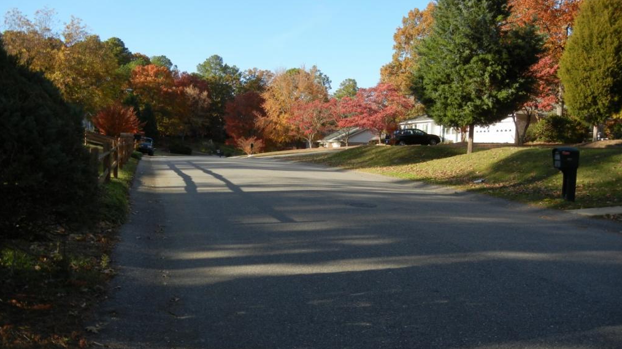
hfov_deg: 59.5
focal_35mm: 33
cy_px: 204
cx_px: 312
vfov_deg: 35.5
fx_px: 544
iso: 160
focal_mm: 5.4
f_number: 3.5
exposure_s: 1/676
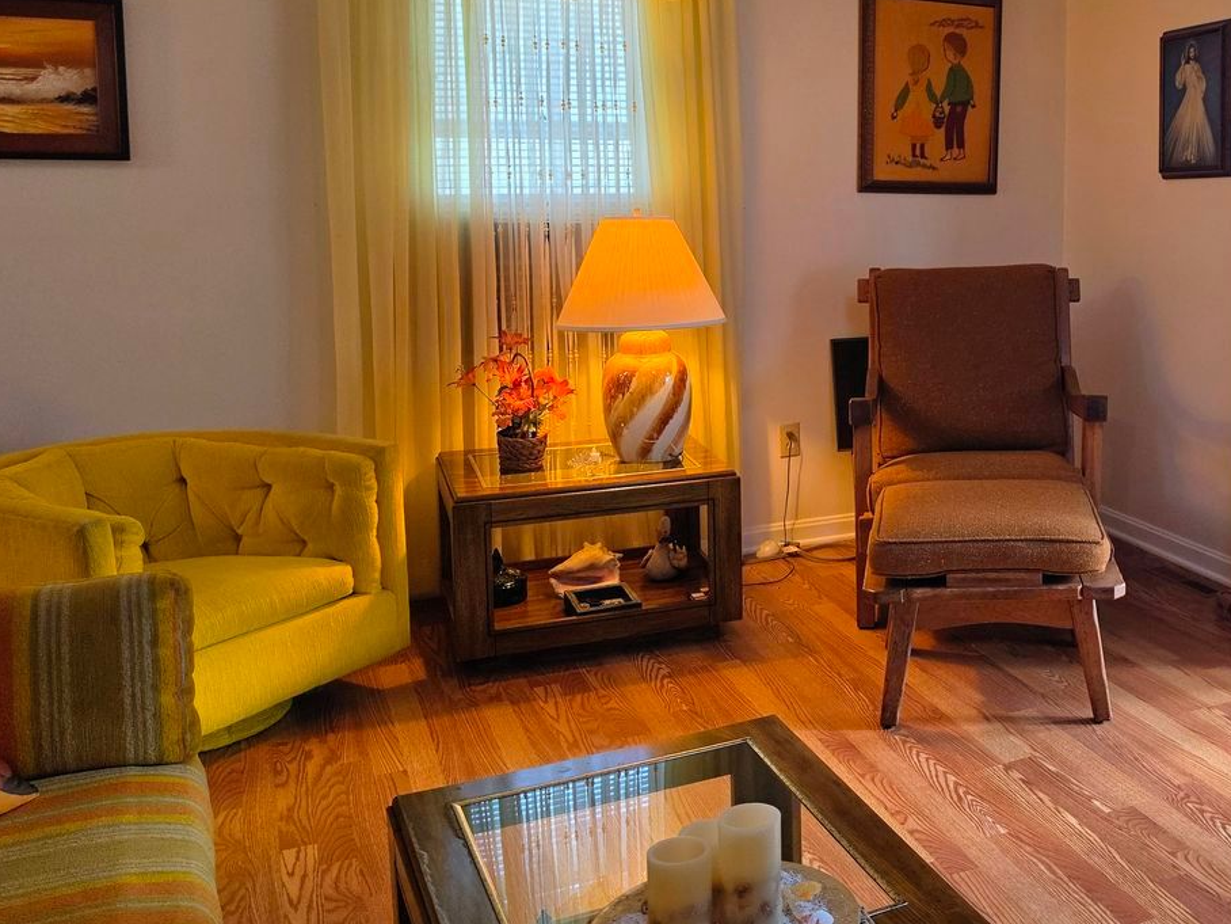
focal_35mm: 38
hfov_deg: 46.5
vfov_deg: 37.5
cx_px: 982
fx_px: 1351
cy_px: 343
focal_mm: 6.5
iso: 160
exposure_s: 1/120
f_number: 1.4
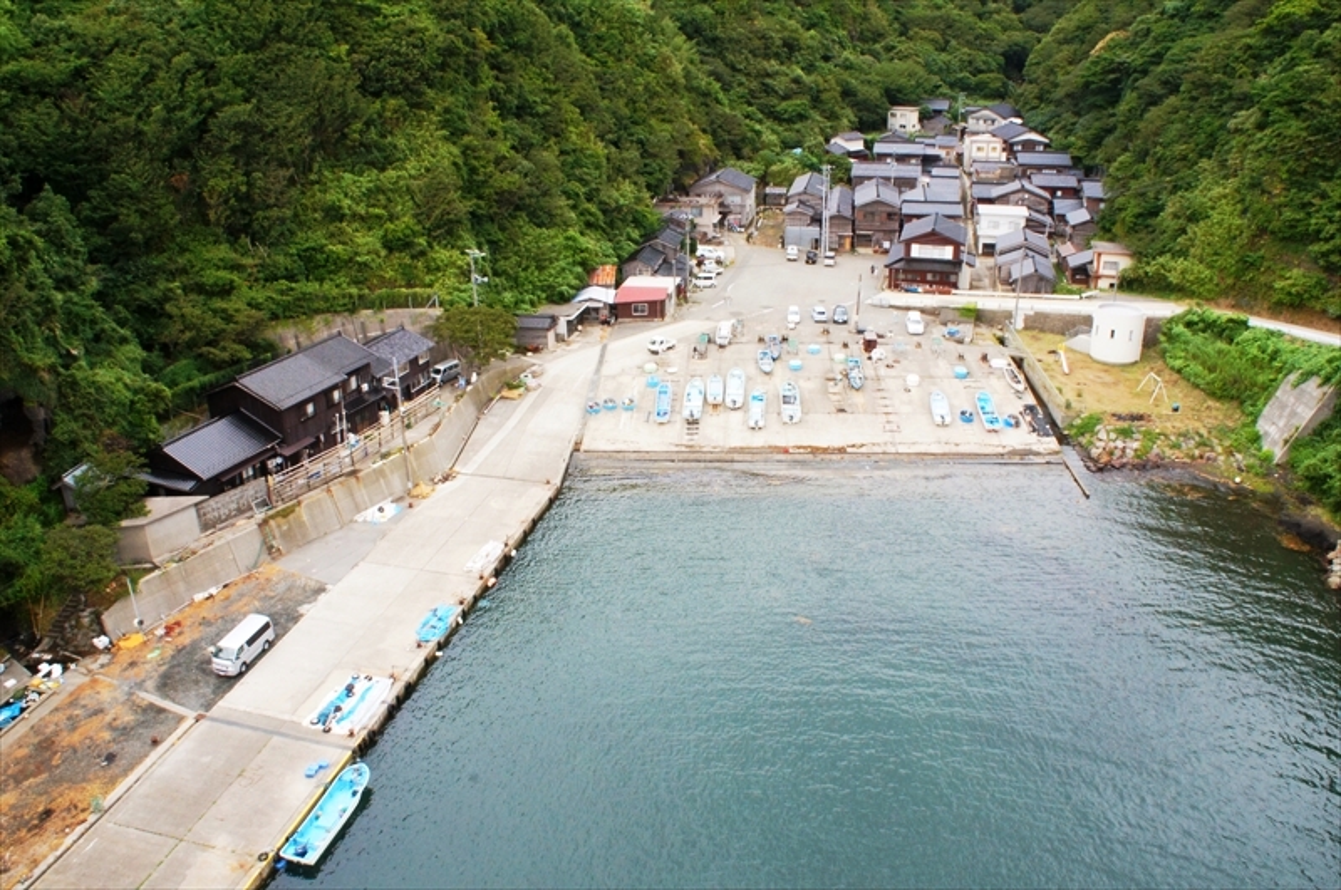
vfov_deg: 47.8
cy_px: 445
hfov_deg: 67.5
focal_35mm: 27
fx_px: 1004
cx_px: 670
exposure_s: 1/25
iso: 1600
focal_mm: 18
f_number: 22
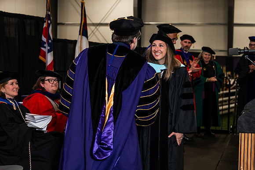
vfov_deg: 19.5
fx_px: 496
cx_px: 128
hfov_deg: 28.8
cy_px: 85
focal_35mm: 70
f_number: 5
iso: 1250
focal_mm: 70
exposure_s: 1/200
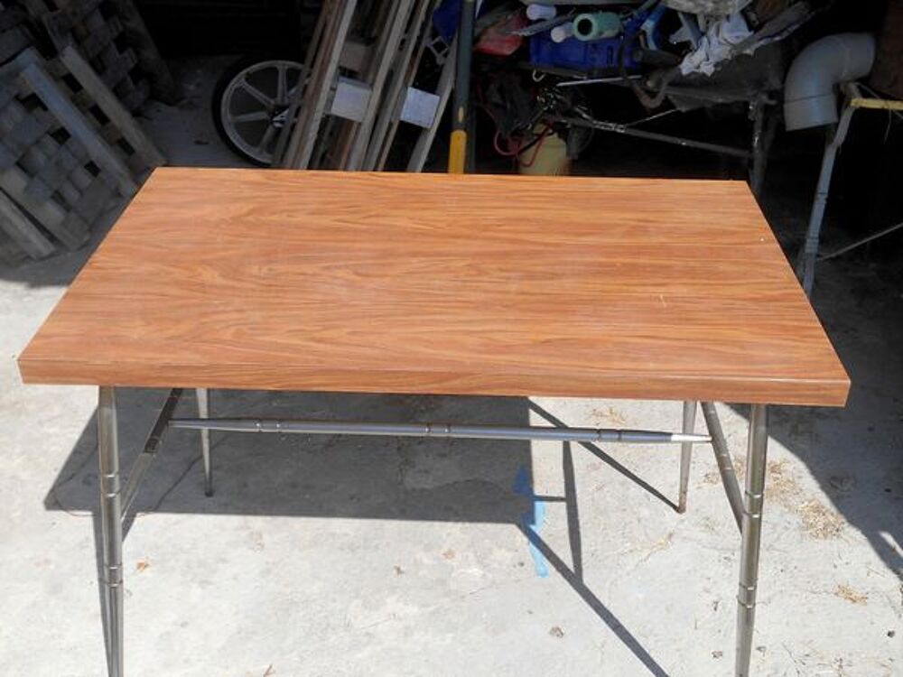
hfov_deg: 47.9
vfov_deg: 36.8
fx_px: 1017
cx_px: 452
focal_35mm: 39
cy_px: 338
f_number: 3.9
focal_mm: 6.7
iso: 80
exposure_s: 1/640
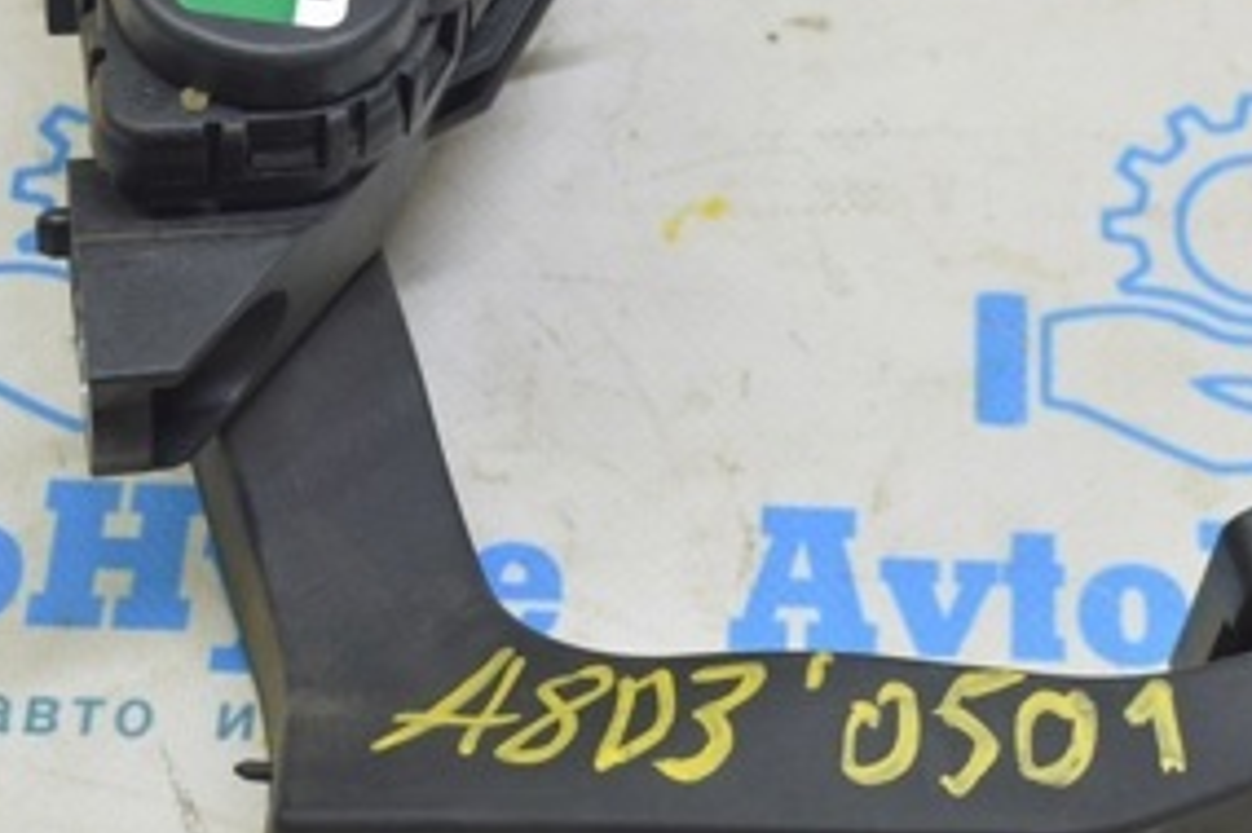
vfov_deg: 14.9
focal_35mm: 91
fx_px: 3167
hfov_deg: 22.3
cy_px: 240
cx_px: 820
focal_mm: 27
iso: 400
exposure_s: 1/20
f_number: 5.6
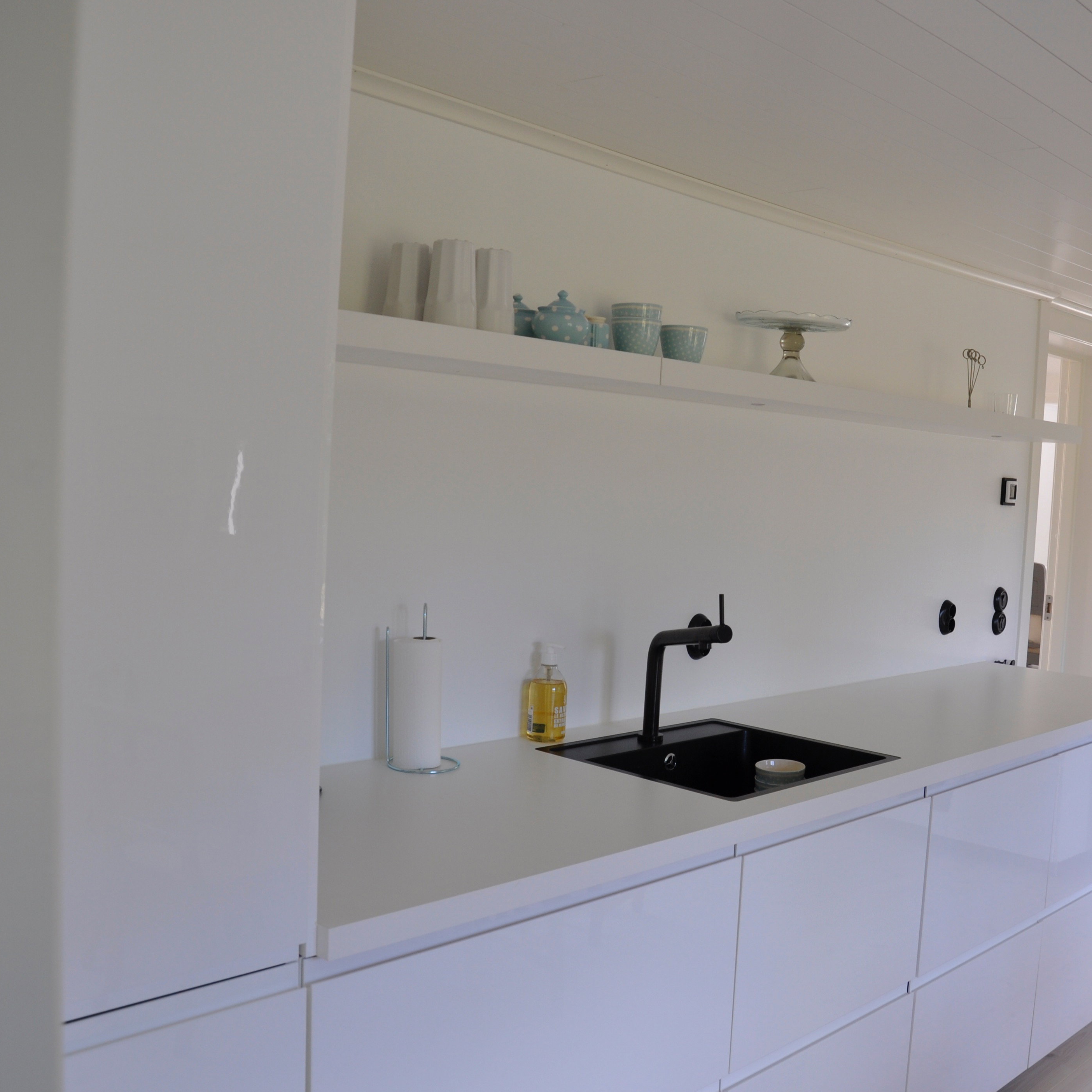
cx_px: 692
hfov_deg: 46.7
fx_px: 1249
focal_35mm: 35
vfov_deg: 47.2
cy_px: 551
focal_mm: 18
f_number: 6.3
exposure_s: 1/40
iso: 200
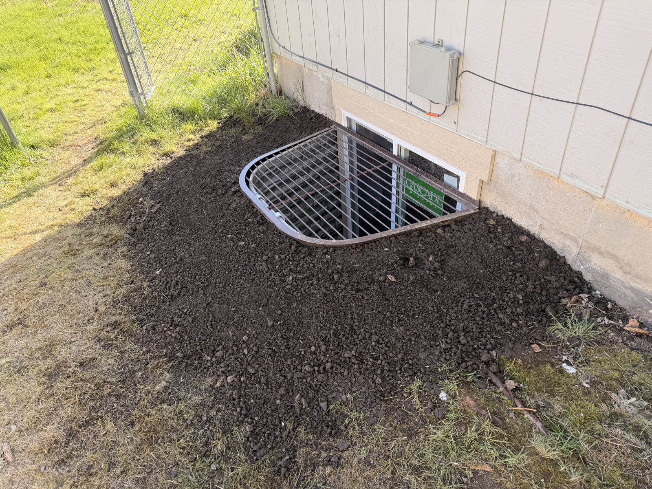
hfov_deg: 71.6
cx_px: 326
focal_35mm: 24
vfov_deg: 56.8
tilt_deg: -37.9
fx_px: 452
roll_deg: +6.9
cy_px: 244
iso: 80
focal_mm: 6.76
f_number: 1.78
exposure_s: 1/351
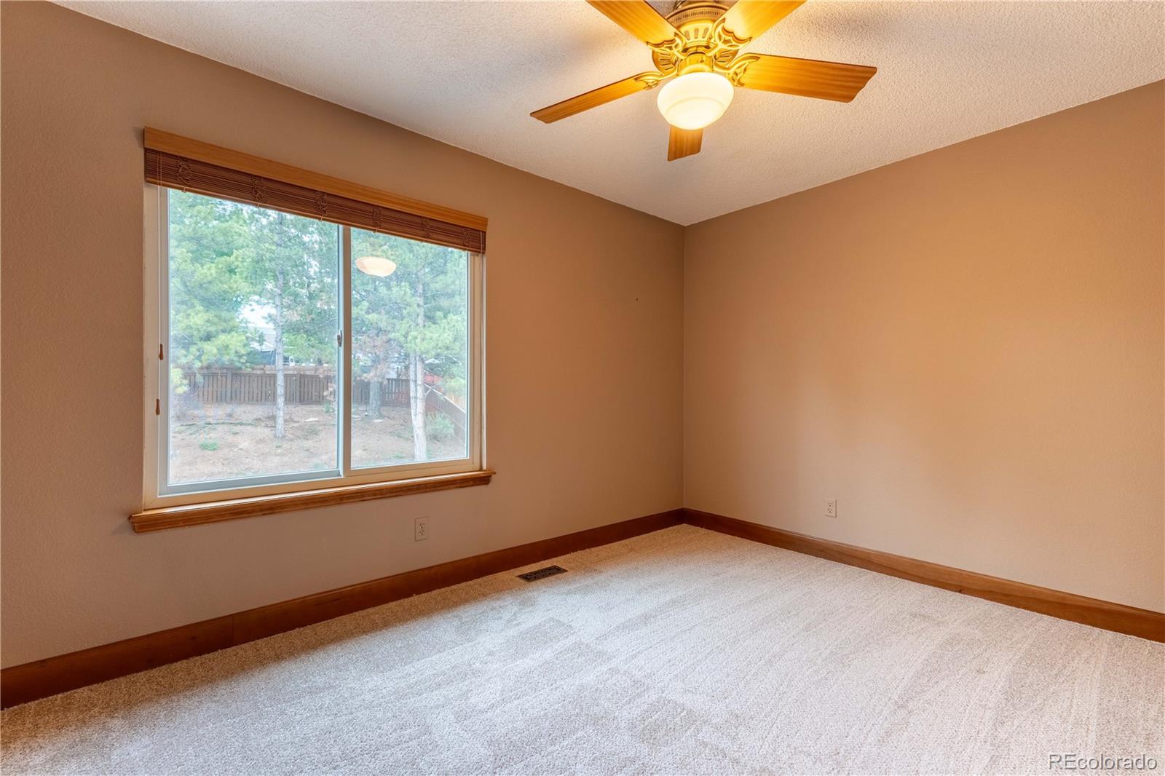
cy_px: 388
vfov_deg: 73.7
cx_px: 582
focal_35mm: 16
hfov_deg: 96.7
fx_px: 518
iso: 800
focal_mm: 16
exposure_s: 1/640
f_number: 8
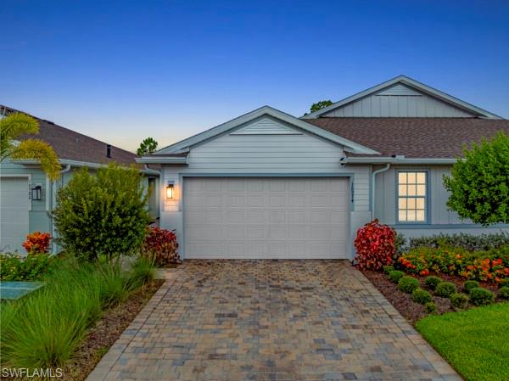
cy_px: 190
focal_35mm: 24
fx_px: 353
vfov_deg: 56.7
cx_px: 254
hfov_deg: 71.6
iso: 100
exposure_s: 1/240
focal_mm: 12.29
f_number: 2.8
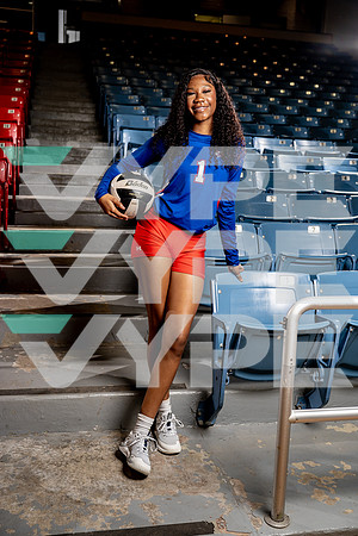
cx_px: 179
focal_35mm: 39
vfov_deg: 49.6
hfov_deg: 34.2
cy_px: 268
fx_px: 582
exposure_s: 1/250
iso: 400
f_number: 4
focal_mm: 39
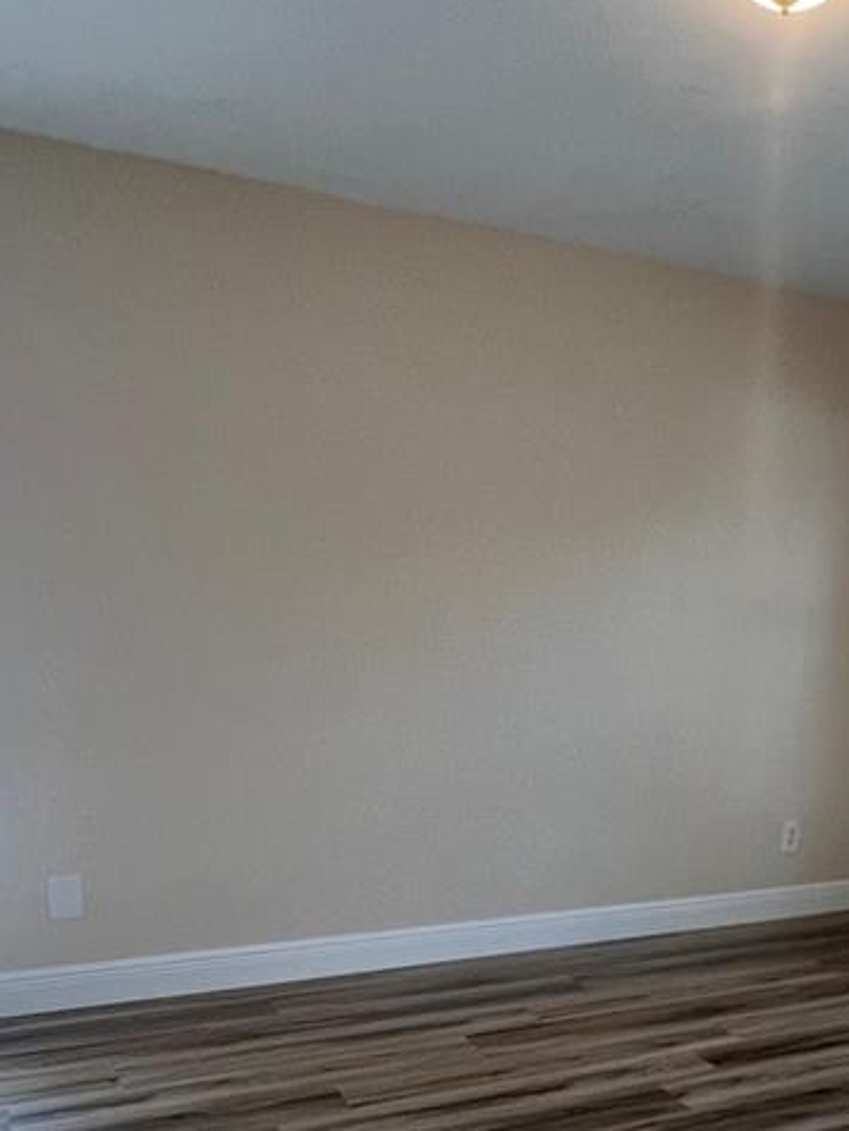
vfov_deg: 52.6
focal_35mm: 33
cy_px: 863
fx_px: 1079
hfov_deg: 41.9
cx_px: 617
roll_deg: -2.0
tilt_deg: -13.5
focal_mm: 1.57
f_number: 1.8
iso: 160
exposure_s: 1/120
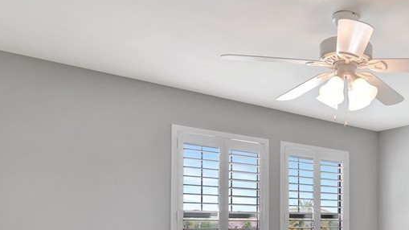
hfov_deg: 47.4
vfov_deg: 29.1
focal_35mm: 38
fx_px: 412
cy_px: 231
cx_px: 369
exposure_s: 1/10
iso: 500
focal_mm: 17
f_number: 8
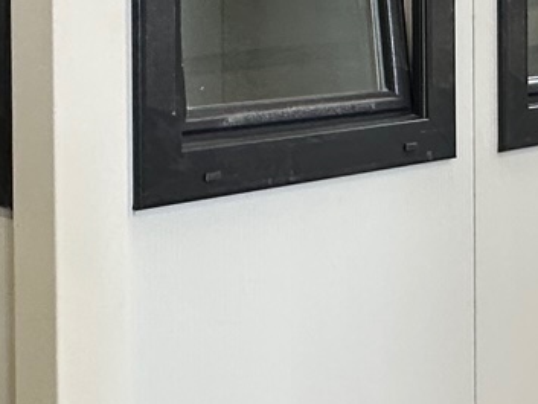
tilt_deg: -3.2
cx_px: 291
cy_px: 3
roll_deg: +1.2
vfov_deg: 18.0
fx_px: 1244
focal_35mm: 80
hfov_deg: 24.4
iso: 160
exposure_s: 1/99
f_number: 2.2
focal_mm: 2.22
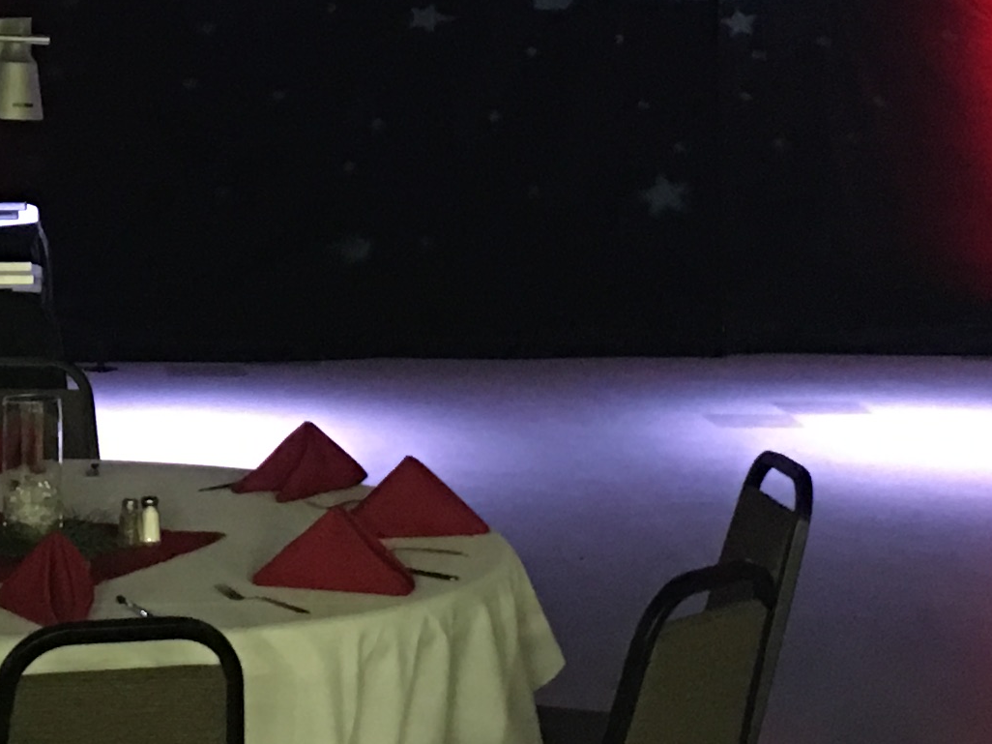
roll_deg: -0.8
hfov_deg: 16.9
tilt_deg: -1.2
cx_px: 11
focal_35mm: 114
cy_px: -19
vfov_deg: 12.8
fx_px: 3266
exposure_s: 1/4
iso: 80
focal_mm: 4.15
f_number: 2.2
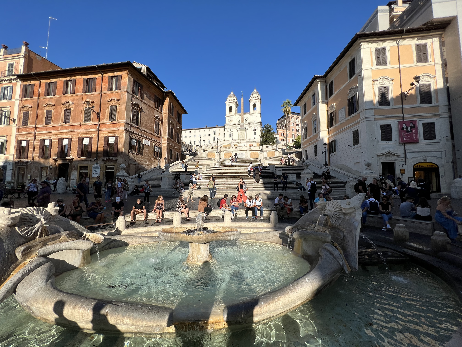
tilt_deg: +4.3
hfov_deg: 106.2
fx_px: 174
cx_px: 231
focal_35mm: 13
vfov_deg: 89.9
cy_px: 174
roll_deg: -0.5
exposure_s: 1/2370
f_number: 1.8
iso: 32
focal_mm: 1.57
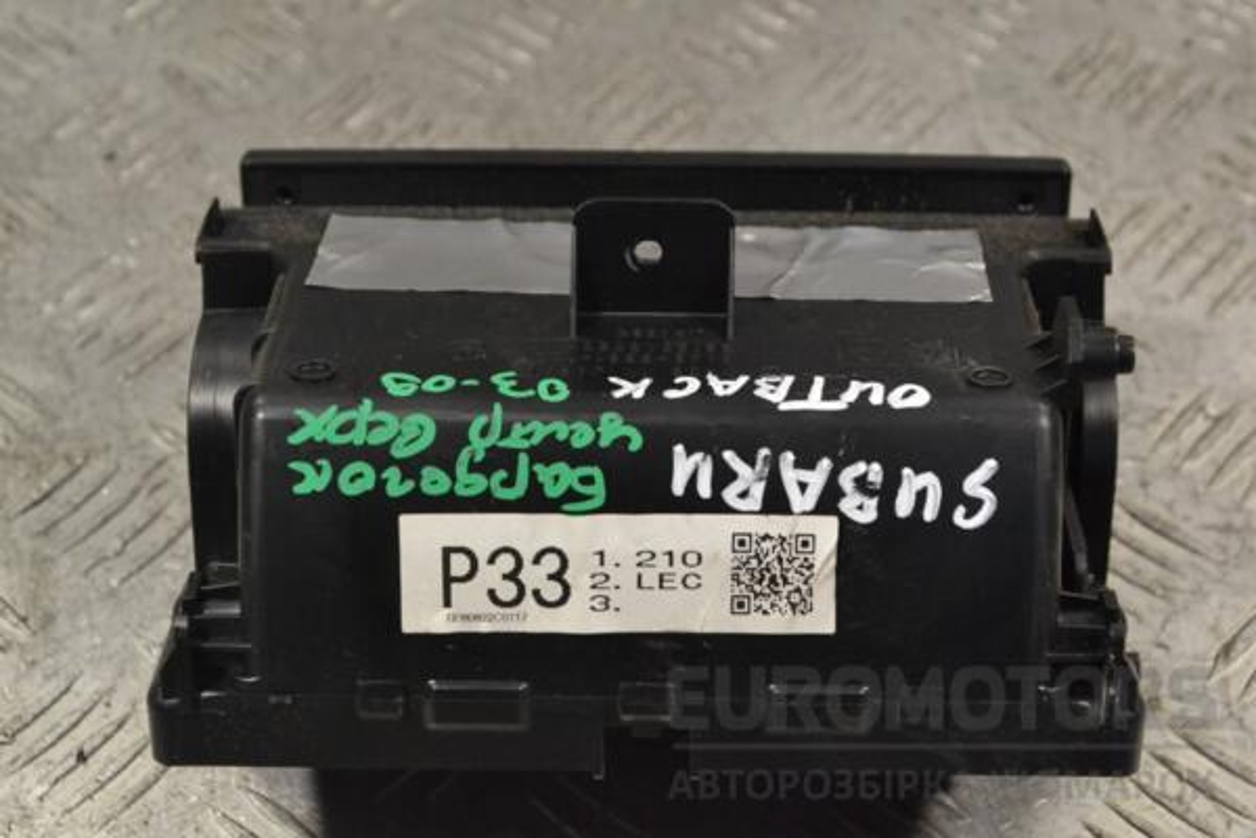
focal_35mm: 75
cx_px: 628
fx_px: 2616
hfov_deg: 27.0
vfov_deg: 18.2
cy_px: 419
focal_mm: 50
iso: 3200
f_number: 8
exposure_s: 1/250
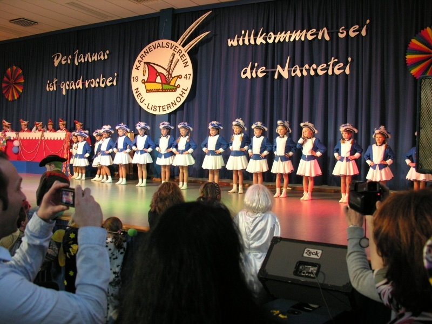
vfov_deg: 40.7
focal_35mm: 35
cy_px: 162
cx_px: 216
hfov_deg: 52.6
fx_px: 437
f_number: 2.8
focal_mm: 8.9
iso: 200
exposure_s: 1/30.8
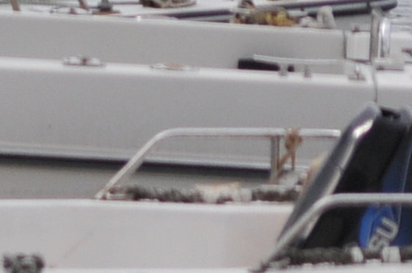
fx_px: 10639
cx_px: -886
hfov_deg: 2.2
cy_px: -404
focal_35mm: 931
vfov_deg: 1.5
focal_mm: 86
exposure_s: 1/2000
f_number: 4.5
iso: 400
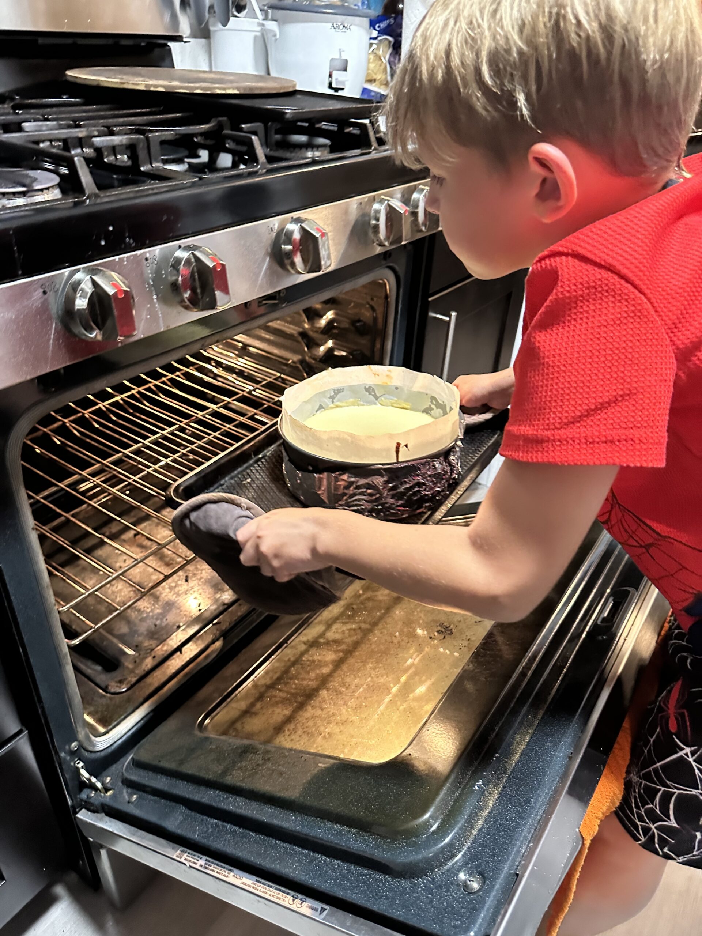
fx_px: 649
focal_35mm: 24
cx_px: 351
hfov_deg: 56.8
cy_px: 468
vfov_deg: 71.6
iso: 640
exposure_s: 1/40
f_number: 1.78
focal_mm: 6.86
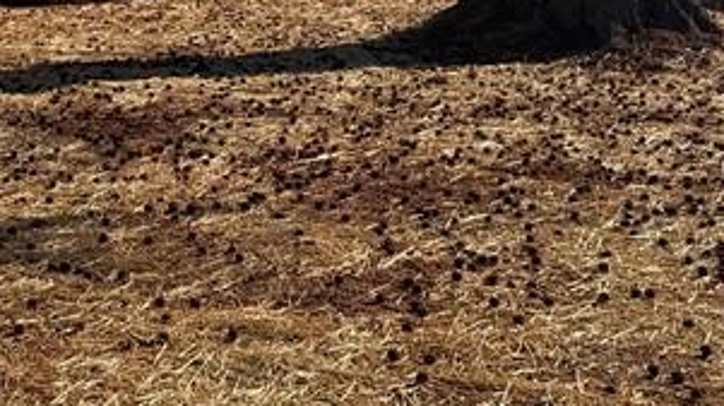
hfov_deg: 22.8
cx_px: -24
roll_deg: -0.2
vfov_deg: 12.9
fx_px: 1708
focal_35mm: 89
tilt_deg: +4.1
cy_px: -183
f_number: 1.78
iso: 80
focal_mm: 6.76
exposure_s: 1/4975
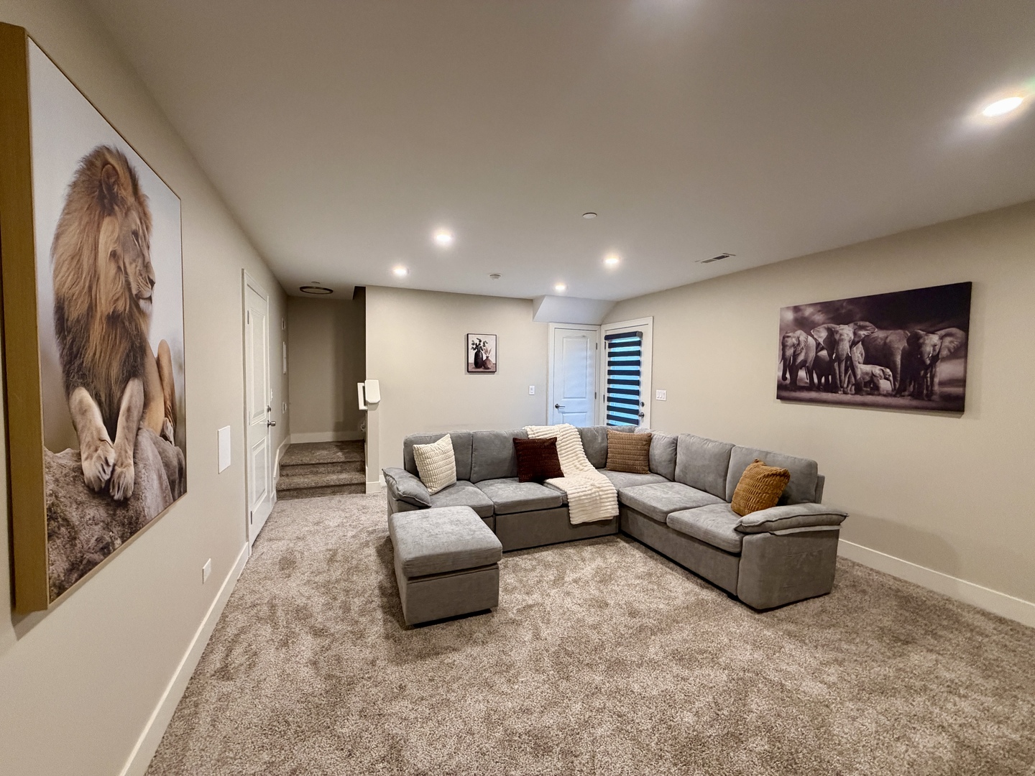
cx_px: 518
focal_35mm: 14
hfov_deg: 102.1
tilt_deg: -2.1
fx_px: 419
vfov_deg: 85.7
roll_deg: -0.8
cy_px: 388
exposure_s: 1/60
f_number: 2.2
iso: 400
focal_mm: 2.22
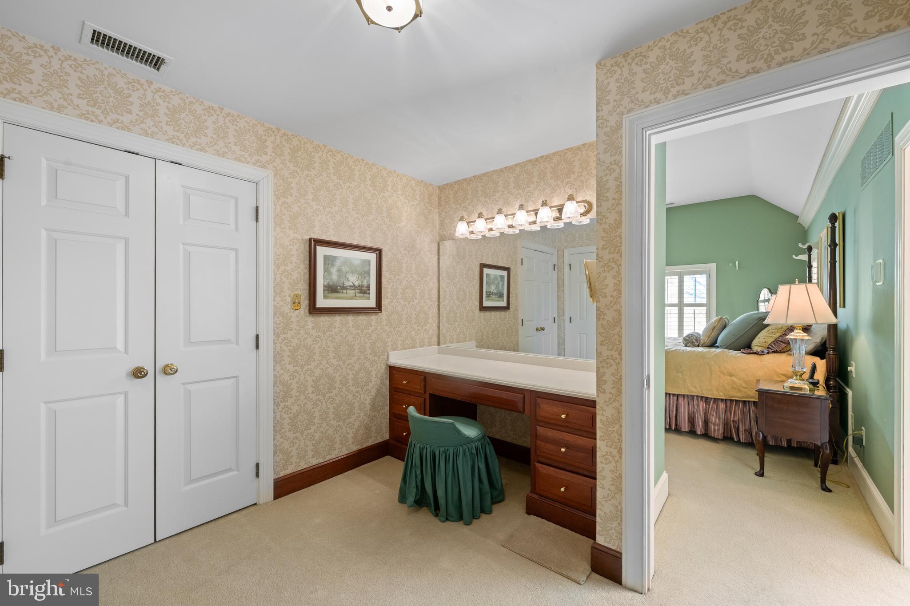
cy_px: 303
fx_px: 354
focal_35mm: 14
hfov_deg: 104.3
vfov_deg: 81.2
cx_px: 455
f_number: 8
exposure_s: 1/2.5
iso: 400
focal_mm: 14
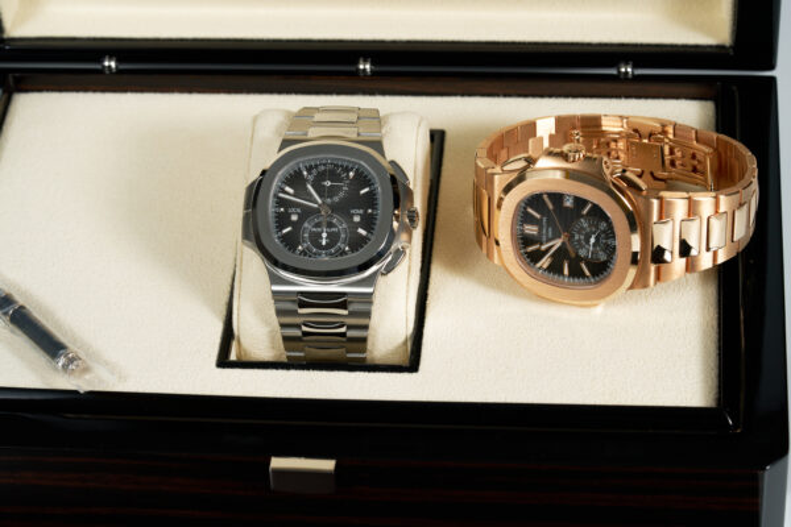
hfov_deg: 22.6
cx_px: 396
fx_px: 1977
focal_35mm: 90
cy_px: 264
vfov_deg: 15.2
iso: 500
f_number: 11
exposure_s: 1/60
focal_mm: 90
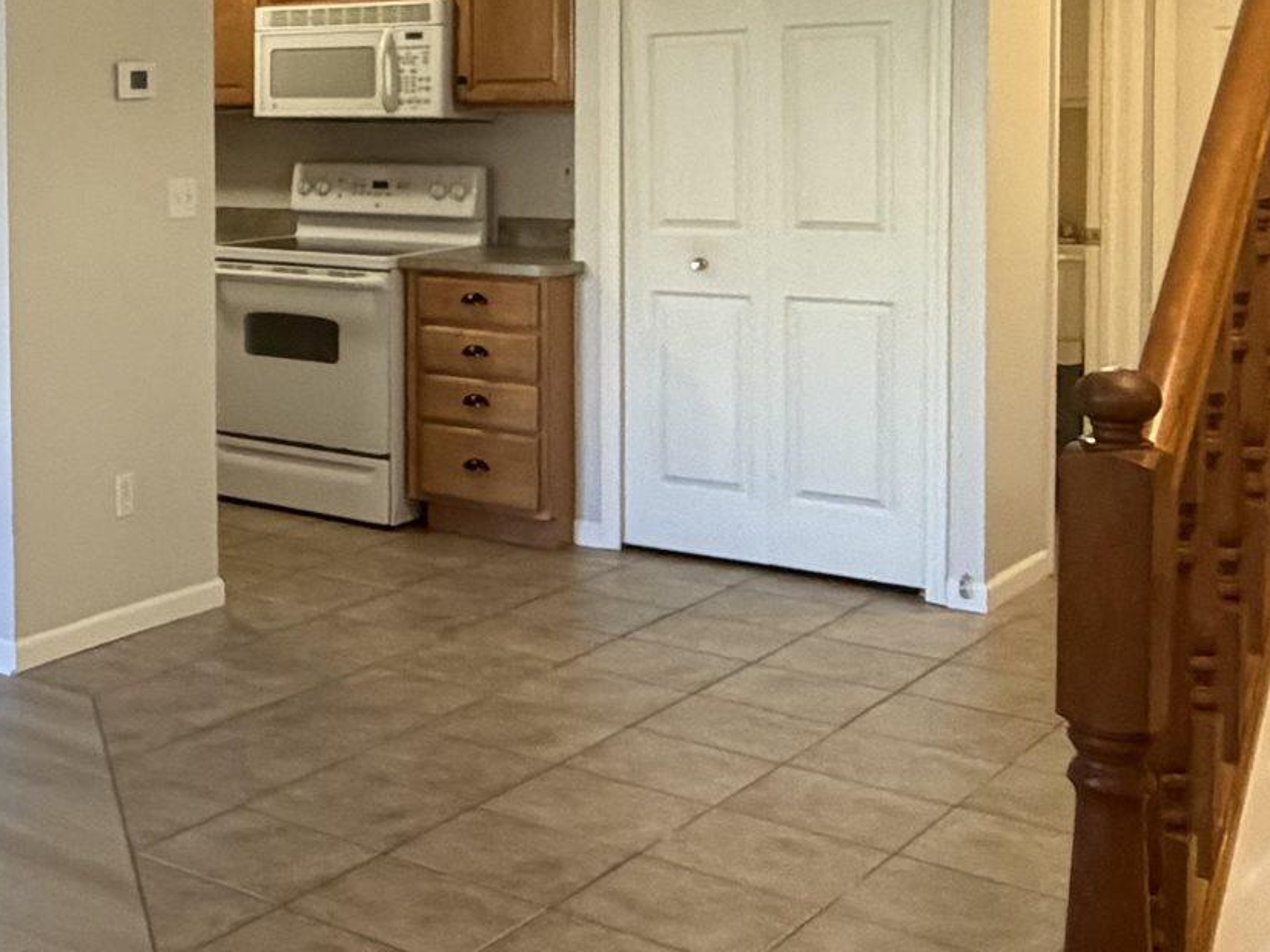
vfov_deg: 27.5
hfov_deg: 32.5
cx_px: -117
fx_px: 1908
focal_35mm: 52
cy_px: 190
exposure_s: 1/60
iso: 320
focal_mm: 2.22
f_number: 2.2
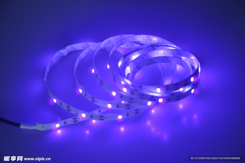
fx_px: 714
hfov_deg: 19.5
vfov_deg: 13.0
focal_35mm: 105
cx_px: 122
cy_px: 82
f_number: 5.3
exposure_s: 1/10
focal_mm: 70
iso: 200
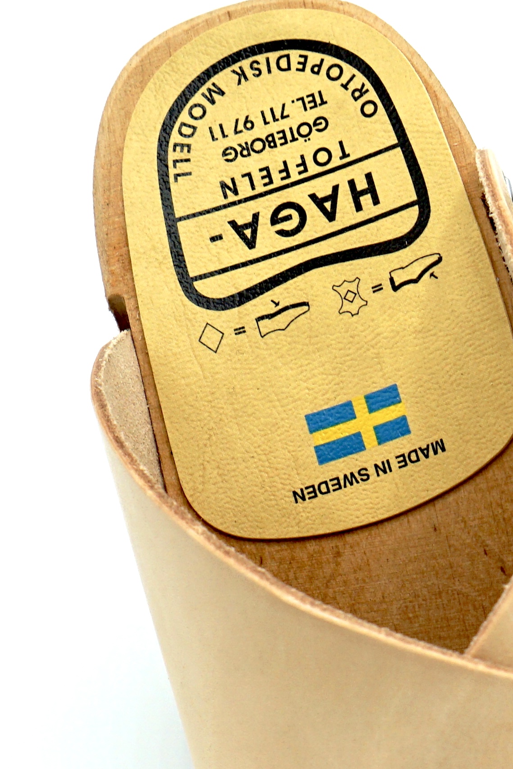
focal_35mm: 184
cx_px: 888
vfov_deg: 11.1
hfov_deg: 7.3
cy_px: 757
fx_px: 3927
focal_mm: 35
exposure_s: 1/200
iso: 100
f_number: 6.3
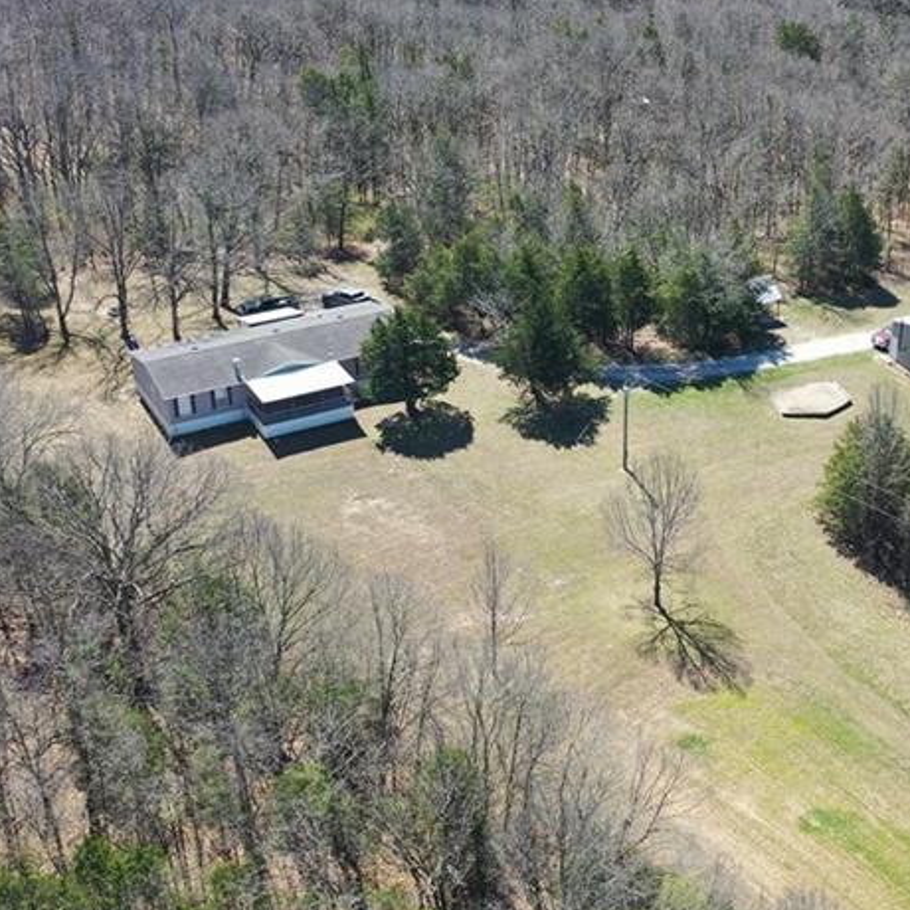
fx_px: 1576
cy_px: 370
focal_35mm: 53
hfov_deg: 31.6
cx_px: 688
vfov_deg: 32.1
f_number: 2.8
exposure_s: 1/640
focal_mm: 10.26
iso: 100
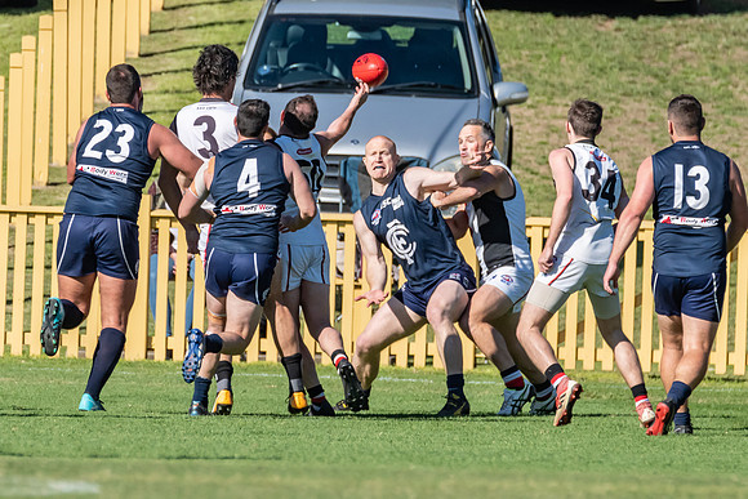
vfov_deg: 1.3
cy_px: 182
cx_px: 334
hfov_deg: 1.9
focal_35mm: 1094
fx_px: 22729
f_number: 10
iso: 800
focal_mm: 500
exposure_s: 1/3200
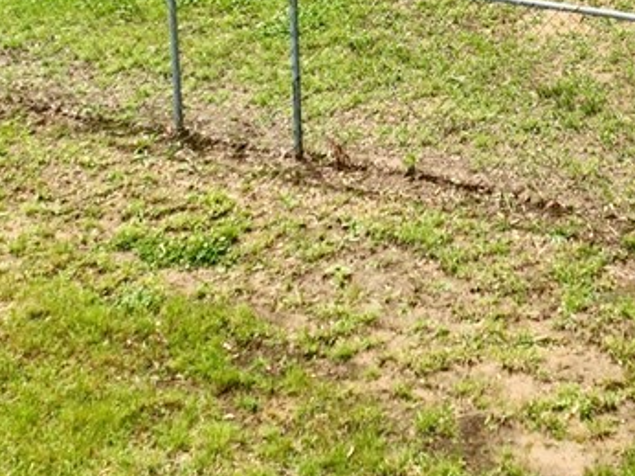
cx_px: 481
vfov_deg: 11.0
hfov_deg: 14.8
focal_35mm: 133
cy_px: -59
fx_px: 2438
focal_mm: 12.29
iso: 100
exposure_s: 1/1000
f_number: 2.8
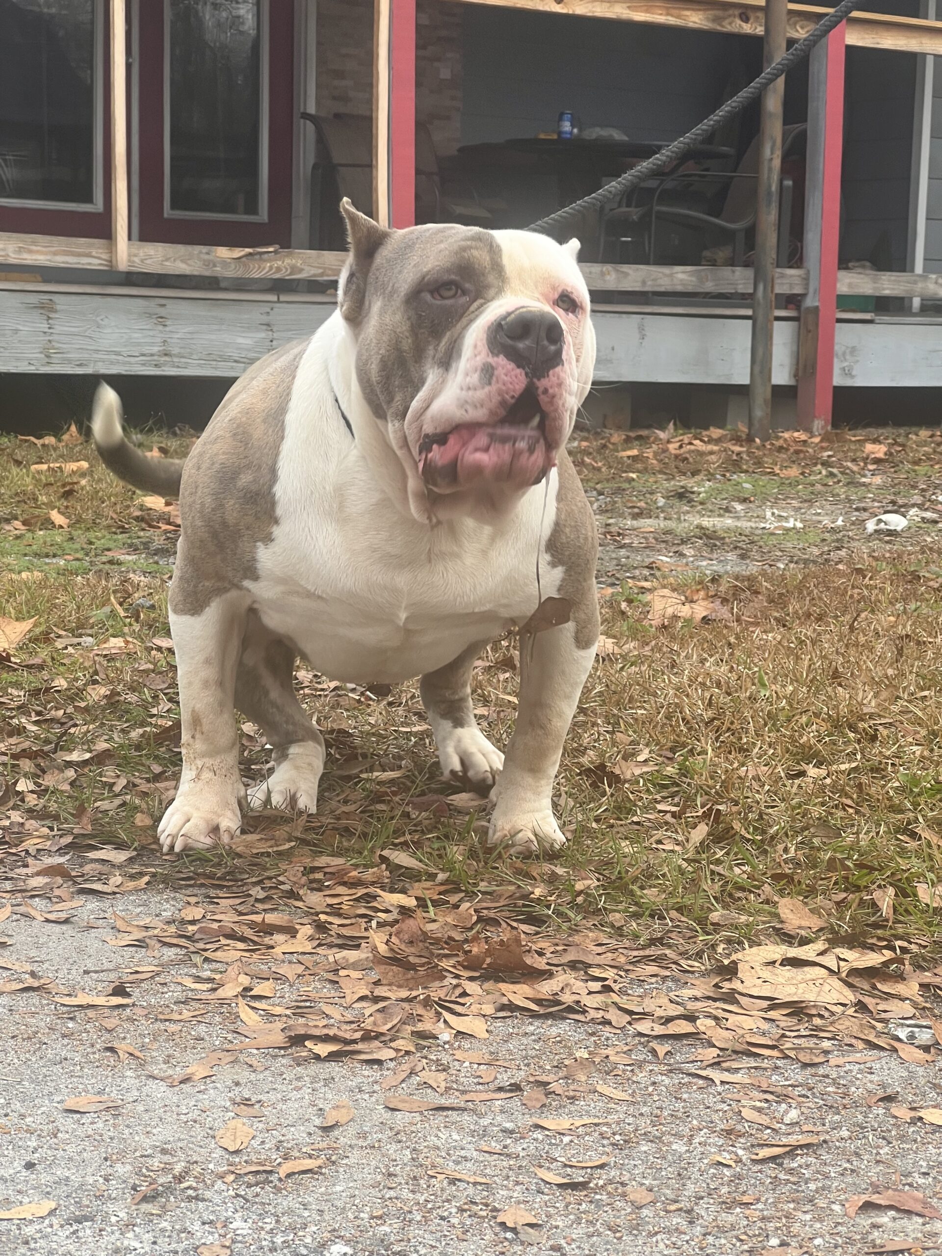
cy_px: 628
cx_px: 471
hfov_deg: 19.1
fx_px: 2794
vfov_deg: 25.3
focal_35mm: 77
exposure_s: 1/99
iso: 40
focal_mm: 9
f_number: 2.8
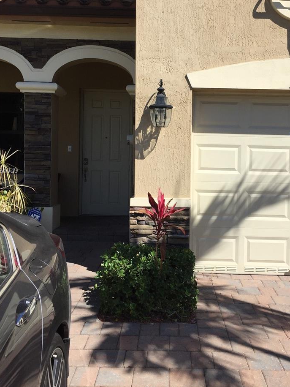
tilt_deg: -0.2
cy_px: 172
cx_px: 171
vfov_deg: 48.9
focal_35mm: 38
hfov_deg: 37.6
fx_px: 424
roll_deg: -0.4
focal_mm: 4.15
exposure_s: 1/2326
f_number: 2.2
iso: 32
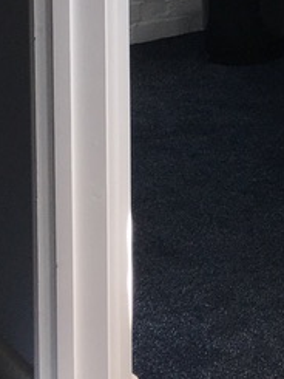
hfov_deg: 11.4
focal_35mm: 121
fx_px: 1322
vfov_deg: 15.1
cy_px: -187
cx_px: 509
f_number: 2.2
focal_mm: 4.15
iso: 25
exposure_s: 1/310
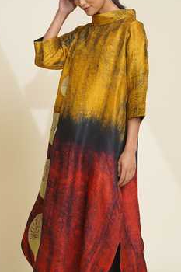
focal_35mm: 75
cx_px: 87
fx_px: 566
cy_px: 143
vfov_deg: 27.0
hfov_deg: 18.2
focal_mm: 50
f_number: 6.3
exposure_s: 1/60
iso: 100
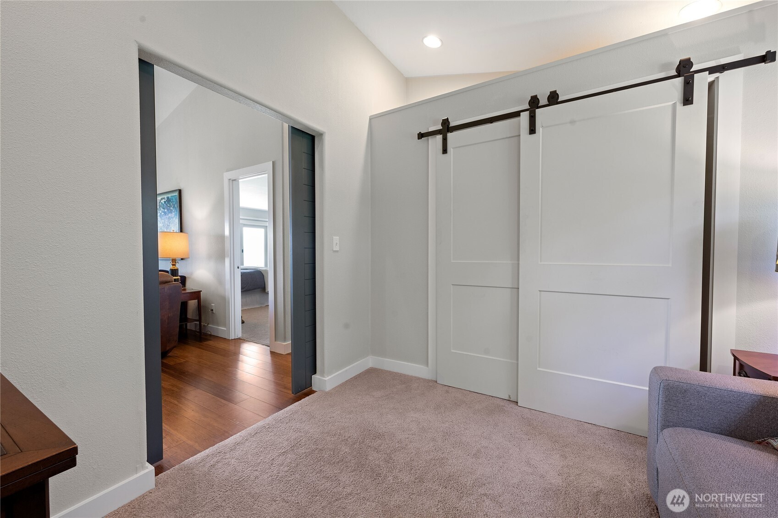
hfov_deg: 104.3
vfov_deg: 81.2
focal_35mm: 14
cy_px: 259
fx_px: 303
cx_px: 389
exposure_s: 1/4
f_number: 9
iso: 400
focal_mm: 14
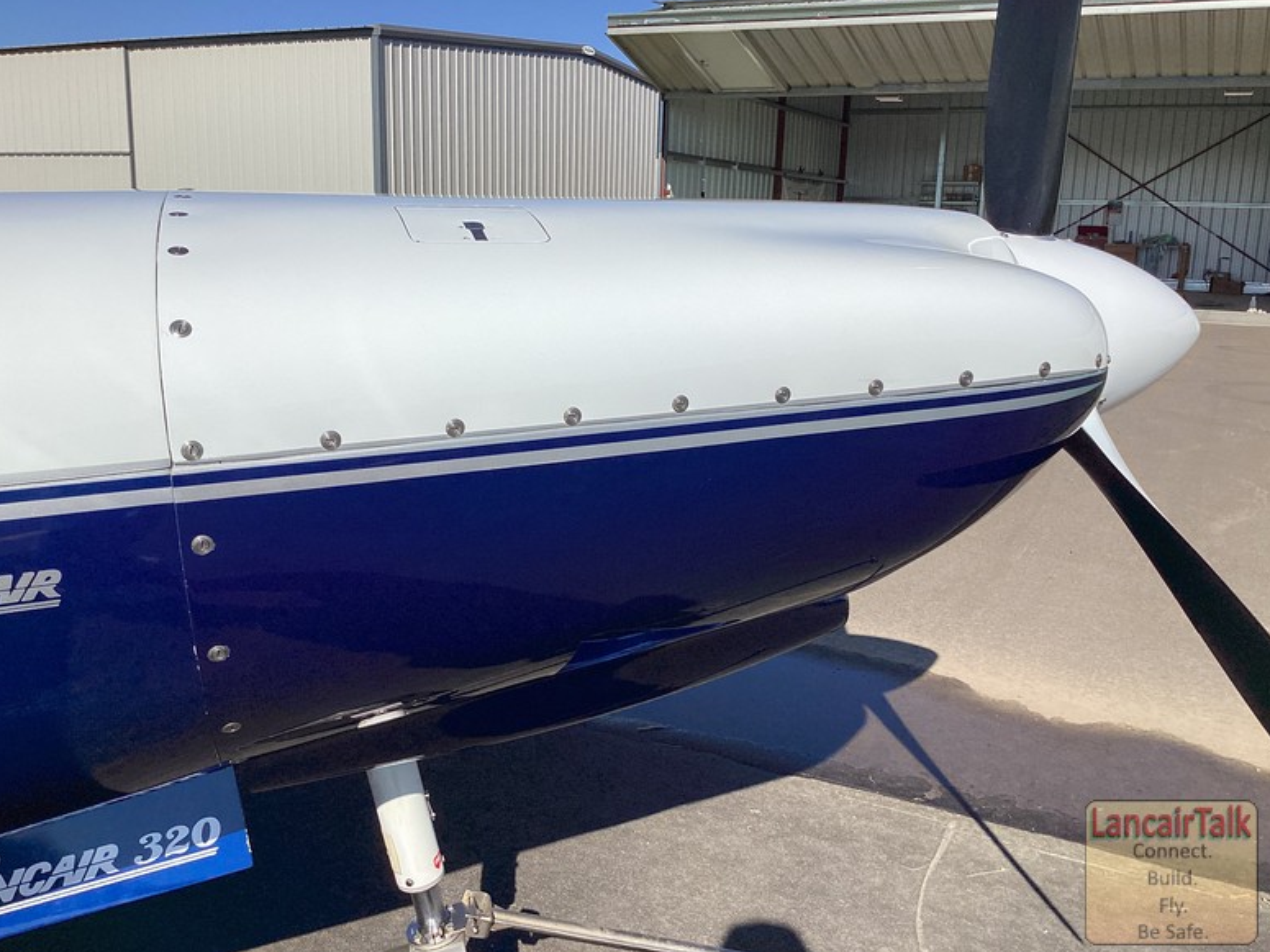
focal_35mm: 32
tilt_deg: -12.4
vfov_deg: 44.1
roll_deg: -3.1
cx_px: 621
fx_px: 1174
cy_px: 472
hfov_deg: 56.8
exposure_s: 1/3268
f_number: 2.4
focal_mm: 3.3
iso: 25
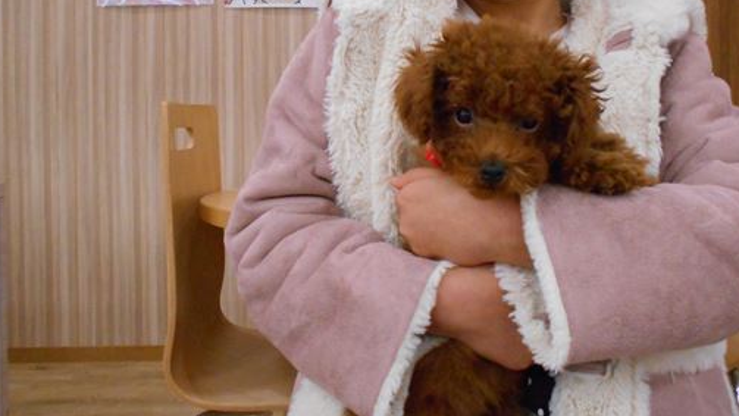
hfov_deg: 51.4
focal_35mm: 39
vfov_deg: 30.2
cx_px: 420
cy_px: 138
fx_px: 764
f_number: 3.4
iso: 800
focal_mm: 5.1
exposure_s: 1/125
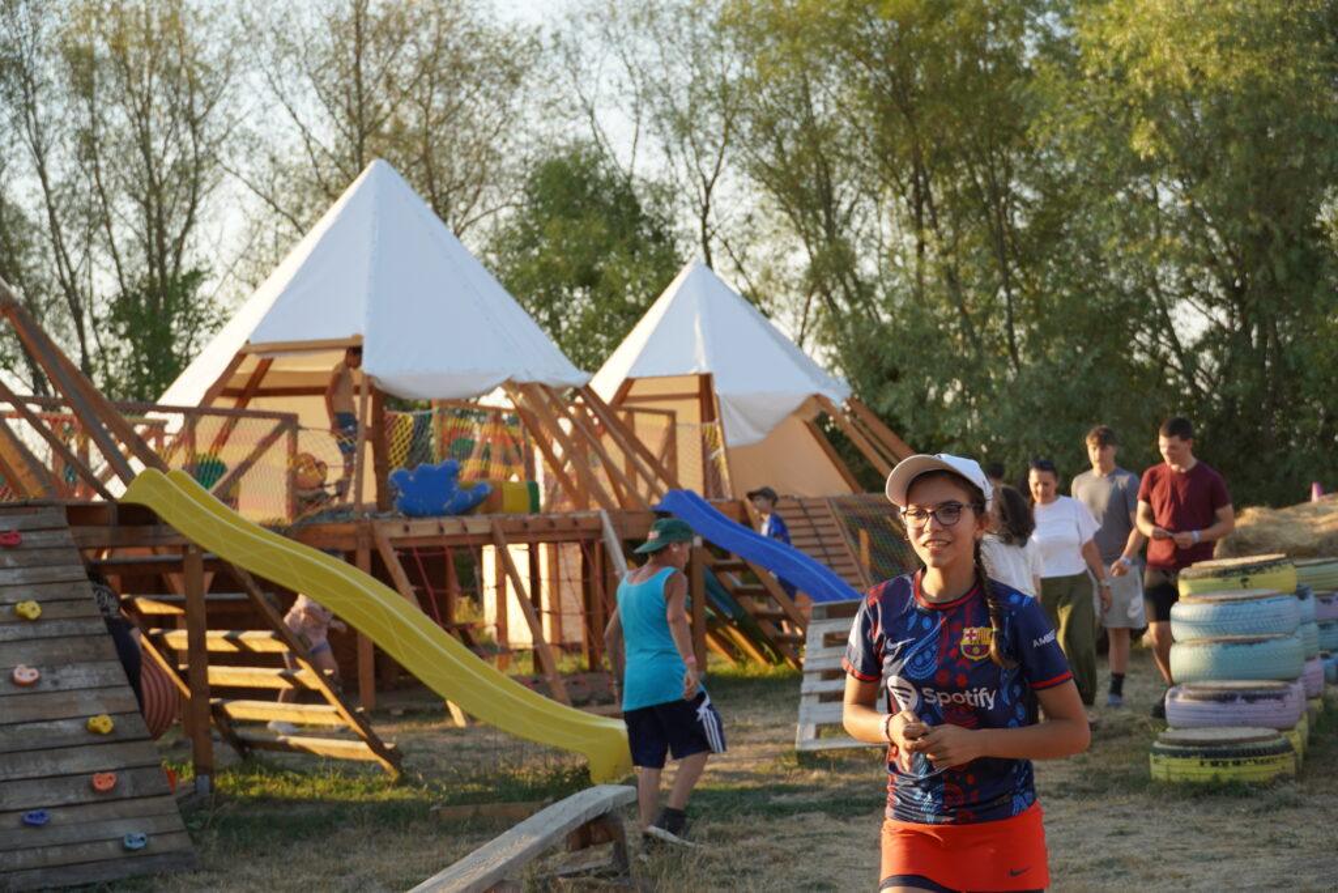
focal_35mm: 80
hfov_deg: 25.5
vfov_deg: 17.2
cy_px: 446
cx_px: 669
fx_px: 2955
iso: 100
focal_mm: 53
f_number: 5
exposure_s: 1/160
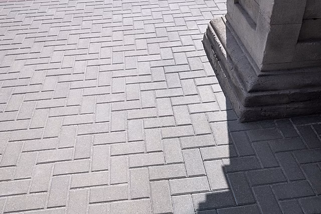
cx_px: 160
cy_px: 107
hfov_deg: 53.2
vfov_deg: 36.8
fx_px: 321
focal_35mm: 36
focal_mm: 36
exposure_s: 1/640
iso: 500
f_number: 11
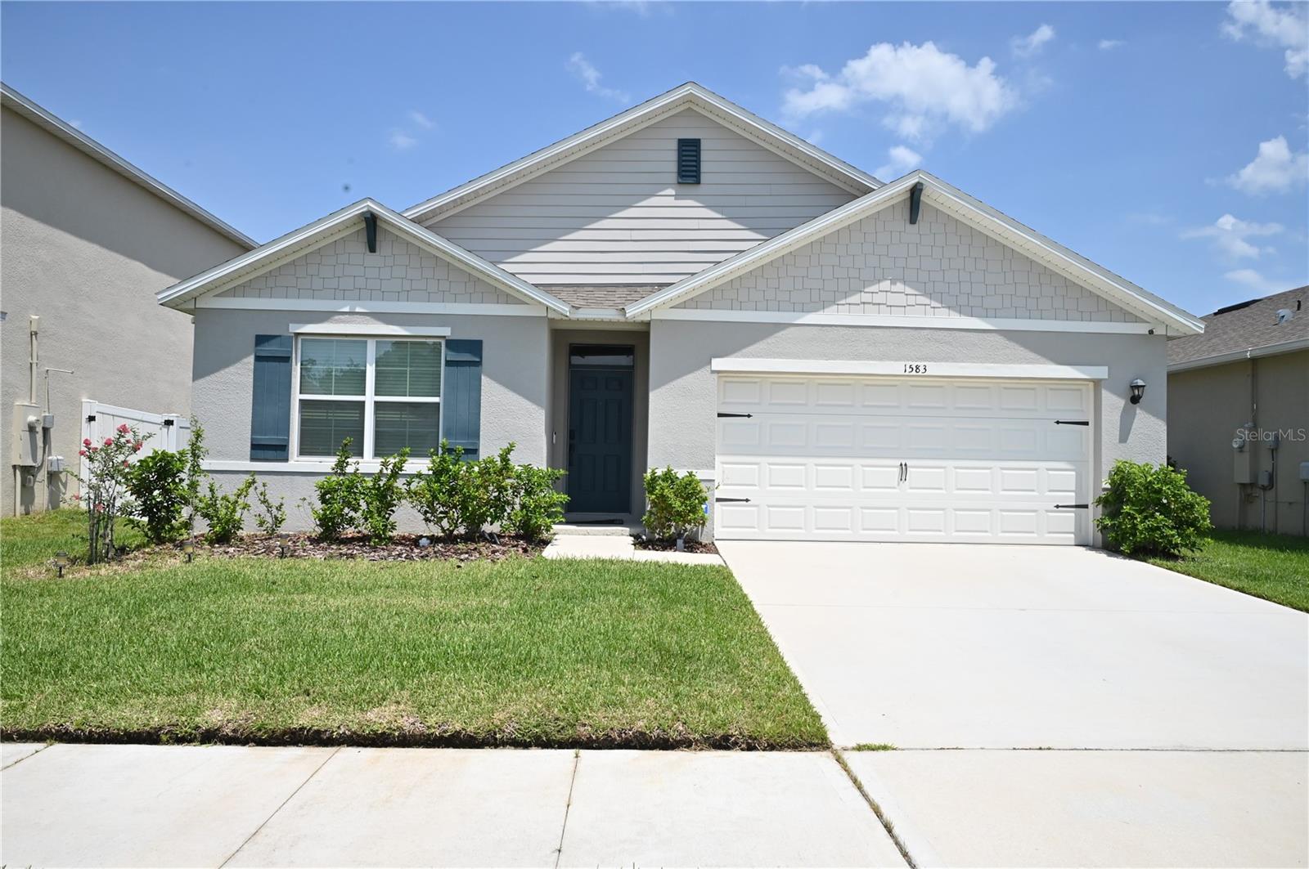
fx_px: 926
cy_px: 434
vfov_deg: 50.3
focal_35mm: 26
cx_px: 654
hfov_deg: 70.5
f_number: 13
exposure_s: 1/1600
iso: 1250
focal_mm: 25.5
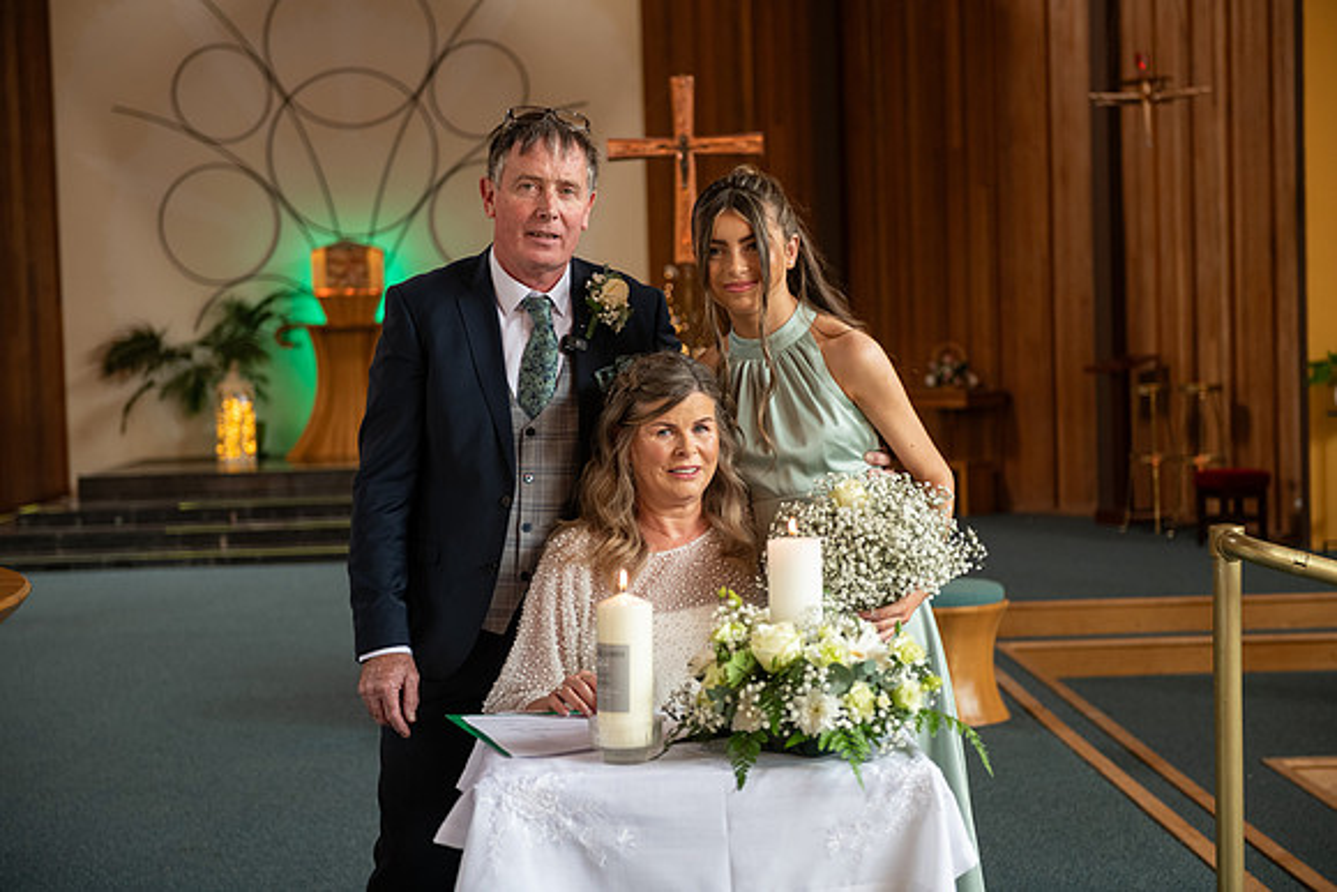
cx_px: 668
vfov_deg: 21.9
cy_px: 446
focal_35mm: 62
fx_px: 2303
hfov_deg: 32.4
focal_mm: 62
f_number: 3.5
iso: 640
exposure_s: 1/160
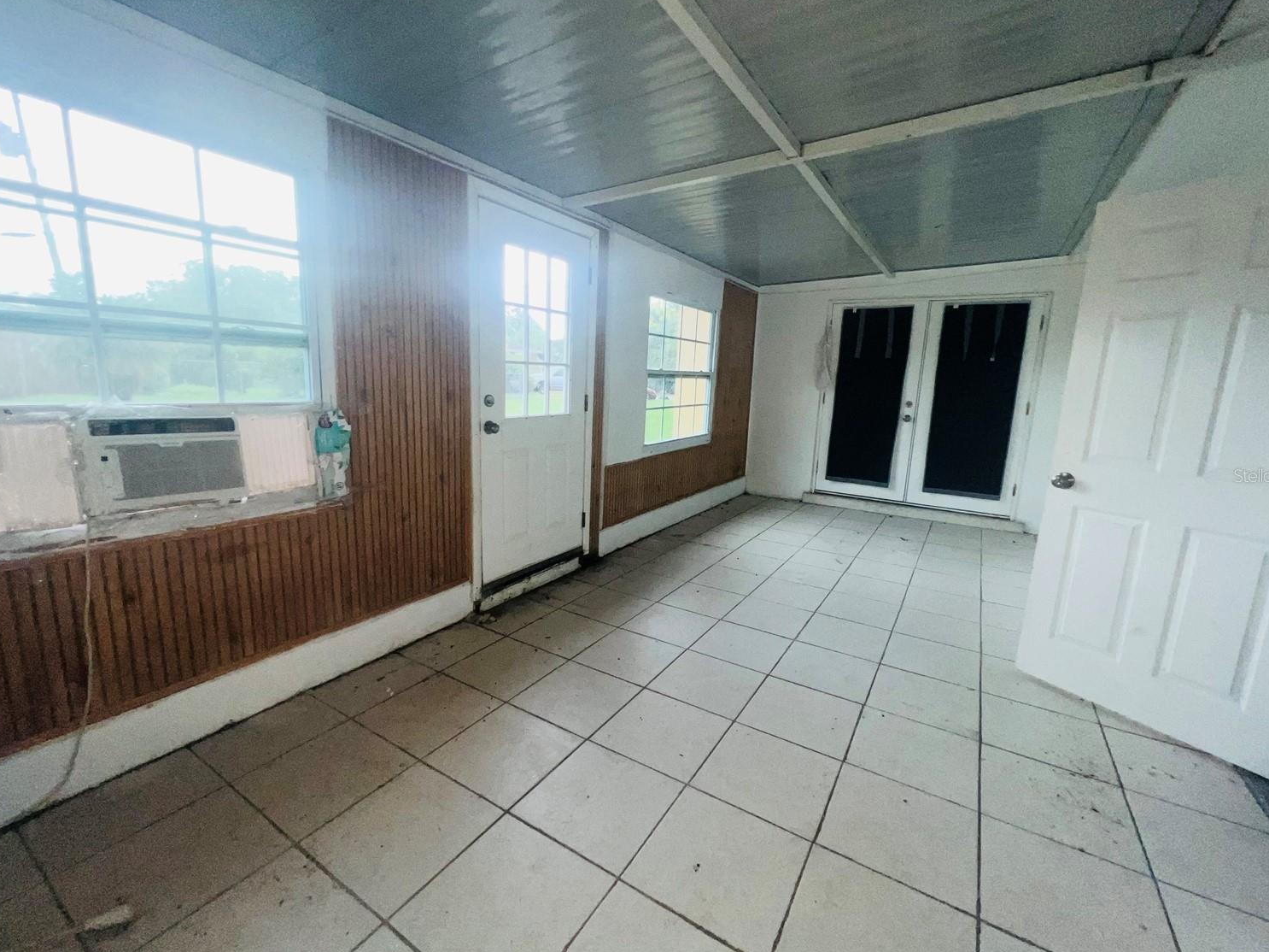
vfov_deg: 85.7
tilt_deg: -11.4
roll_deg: -2.3
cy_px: 475
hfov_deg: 102.1
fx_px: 513
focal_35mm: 14
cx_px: 631
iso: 64
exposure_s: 1/116
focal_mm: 1.57
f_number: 1.8
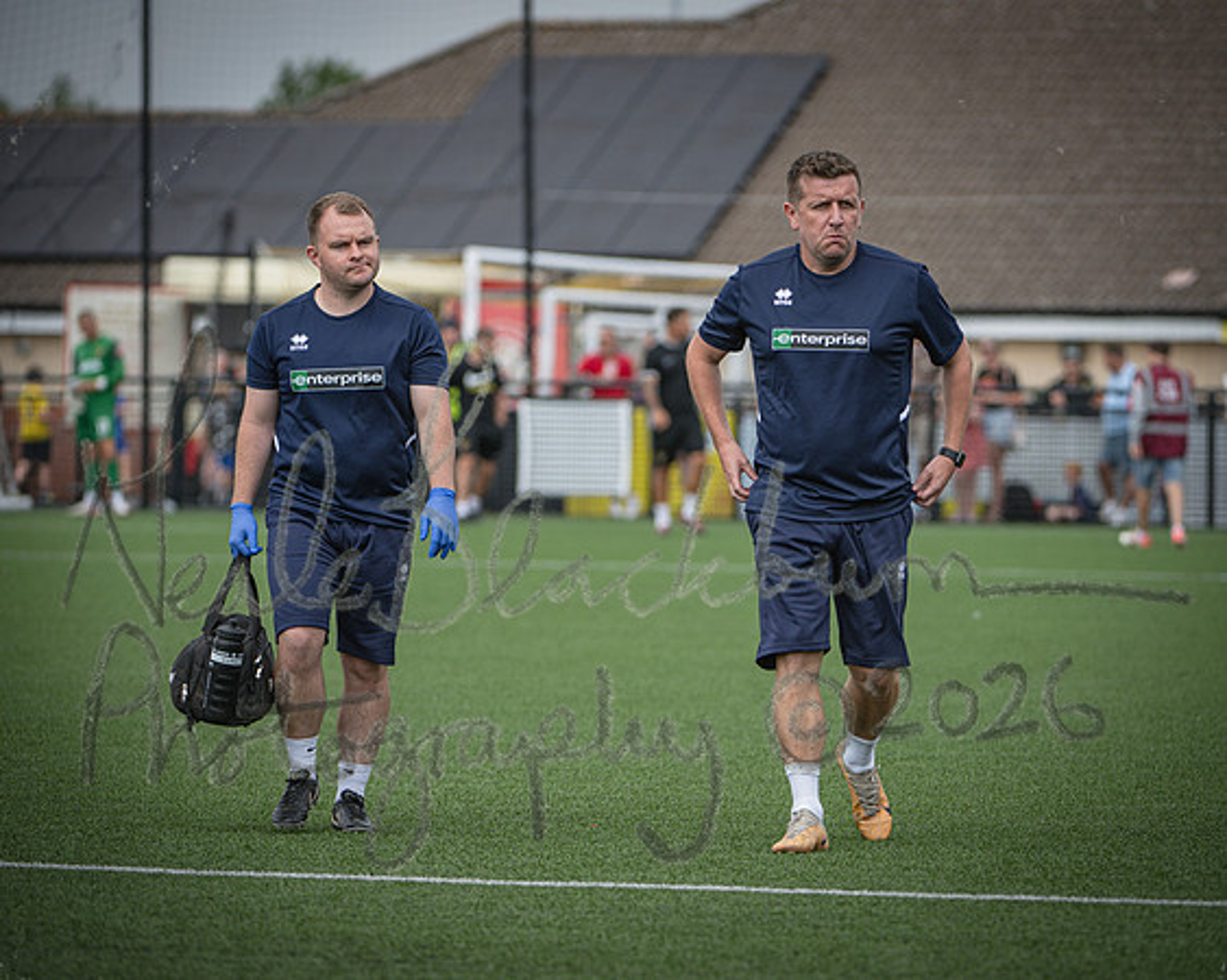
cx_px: 687
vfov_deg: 5.3
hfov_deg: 6.6
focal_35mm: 293
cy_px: 490
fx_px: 10629
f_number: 4
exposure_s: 1/1600
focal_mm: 260
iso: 400
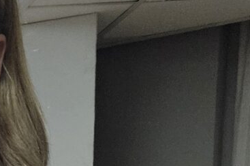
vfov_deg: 7.4
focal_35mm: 167
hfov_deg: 10.4
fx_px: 1159
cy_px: 466
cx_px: -381
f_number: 1.8
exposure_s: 1/120
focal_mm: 5.4
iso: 500
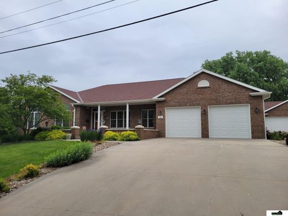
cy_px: 108
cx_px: 144
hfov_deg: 67.3
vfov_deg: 53.1
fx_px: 216
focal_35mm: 26
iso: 40
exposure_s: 1/365
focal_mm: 5.4
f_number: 1.8
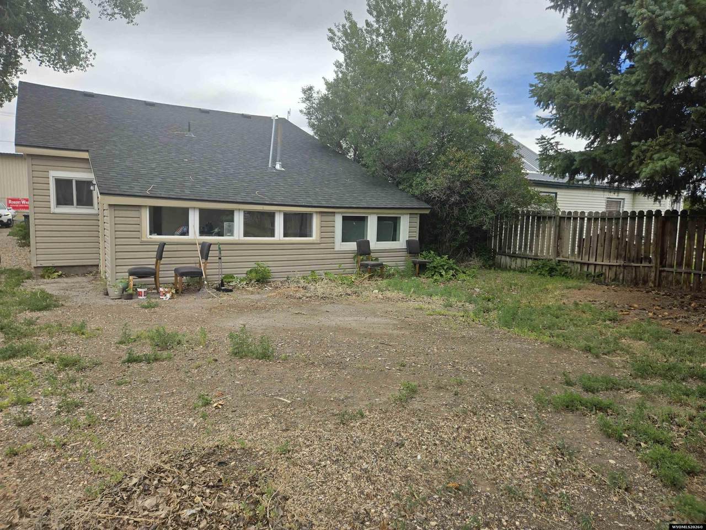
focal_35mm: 23
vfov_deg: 58.9
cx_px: 353
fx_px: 469
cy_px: 265
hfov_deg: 73.9
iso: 25
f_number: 1.8
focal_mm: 5.4
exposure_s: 1/1533
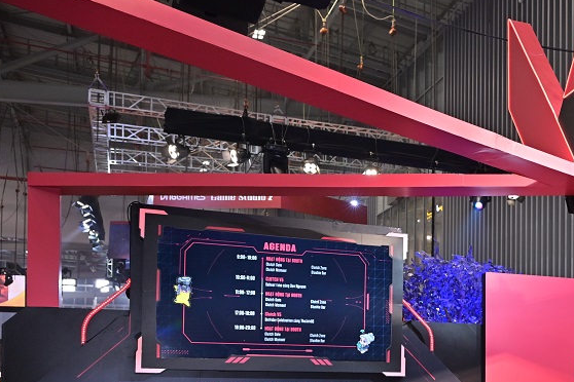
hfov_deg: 34.2
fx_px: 829
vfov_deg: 25.1
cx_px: 597
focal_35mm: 52
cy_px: 352
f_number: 4
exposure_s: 1/160
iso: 640
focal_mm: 24
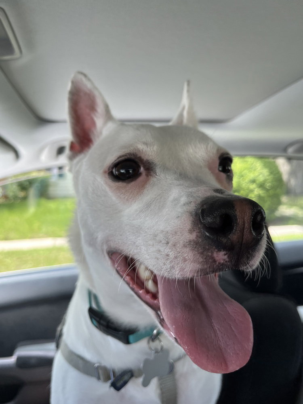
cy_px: 202
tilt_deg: -3.2
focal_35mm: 26
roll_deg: +1.1
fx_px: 303
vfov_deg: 67.3
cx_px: 152
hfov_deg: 53.1
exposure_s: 1/300
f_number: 1.6
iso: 50
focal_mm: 5.1
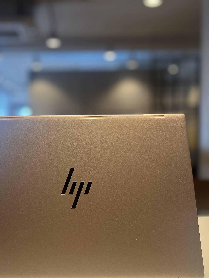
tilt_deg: -4.6
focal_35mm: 40
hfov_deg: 35.7
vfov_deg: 46.8
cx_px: 74
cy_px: 143
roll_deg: +0.0
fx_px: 322
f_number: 1.6
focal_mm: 5.1
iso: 80
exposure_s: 1/120
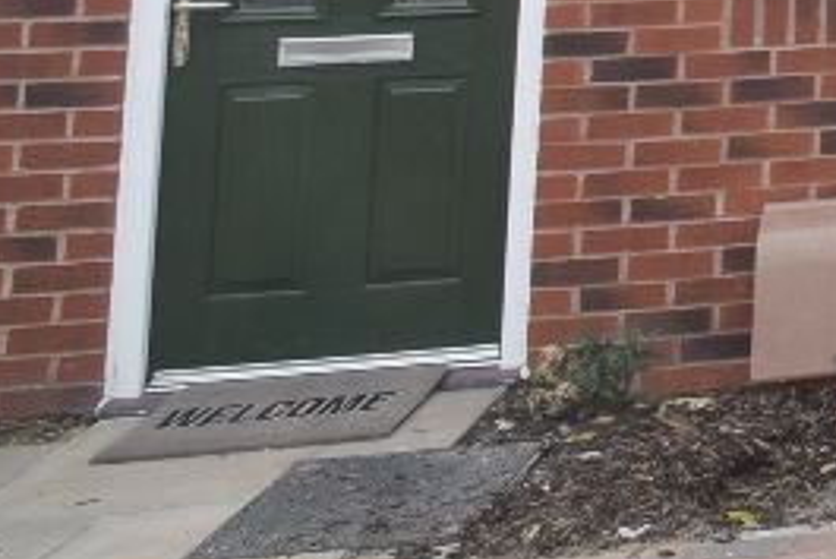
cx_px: 1704
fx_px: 1580
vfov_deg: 16.6
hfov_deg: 18.4
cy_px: -452
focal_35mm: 68
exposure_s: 1/250
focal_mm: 10
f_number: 8
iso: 250
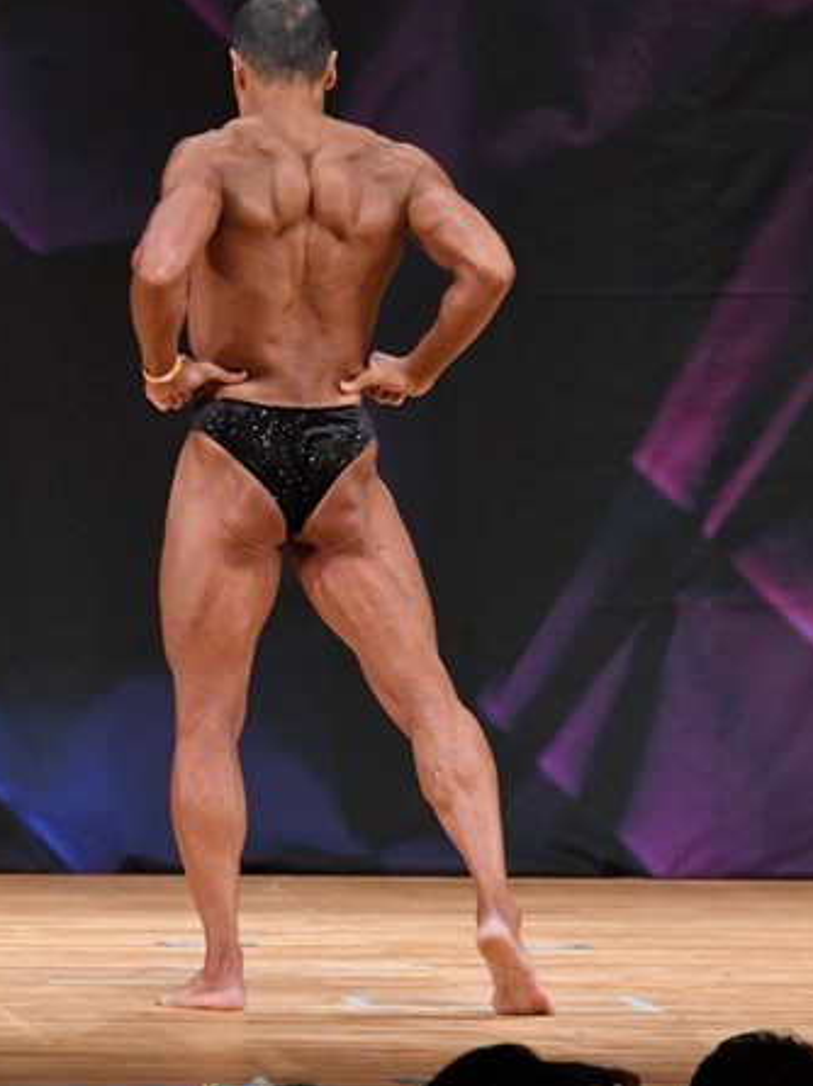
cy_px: 465
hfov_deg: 3.3
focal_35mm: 451
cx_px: 408
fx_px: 14137
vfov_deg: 4.4
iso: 3200
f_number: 5.6
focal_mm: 180
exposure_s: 1/400
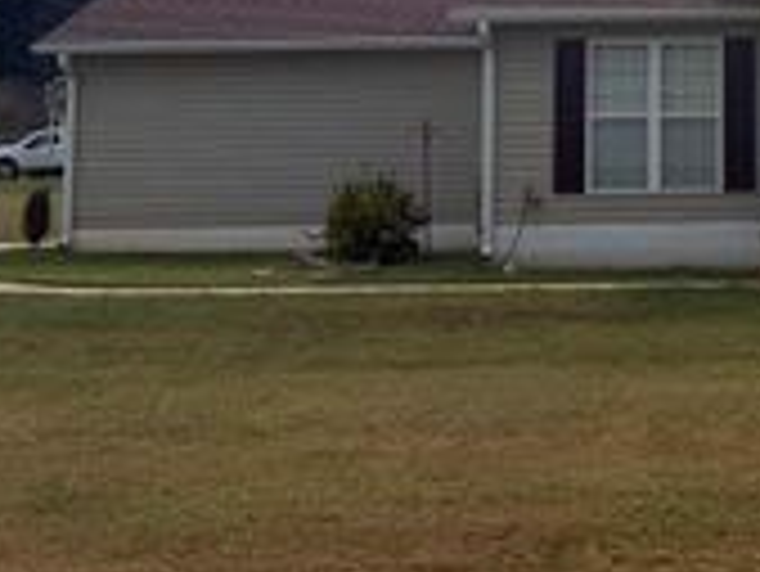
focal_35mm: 71
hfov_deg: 25.4
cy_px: 29
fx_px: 1560
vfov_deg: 20.2
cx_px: 836
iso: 80
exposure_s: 1/11905
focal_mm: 6.76
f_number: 1.78
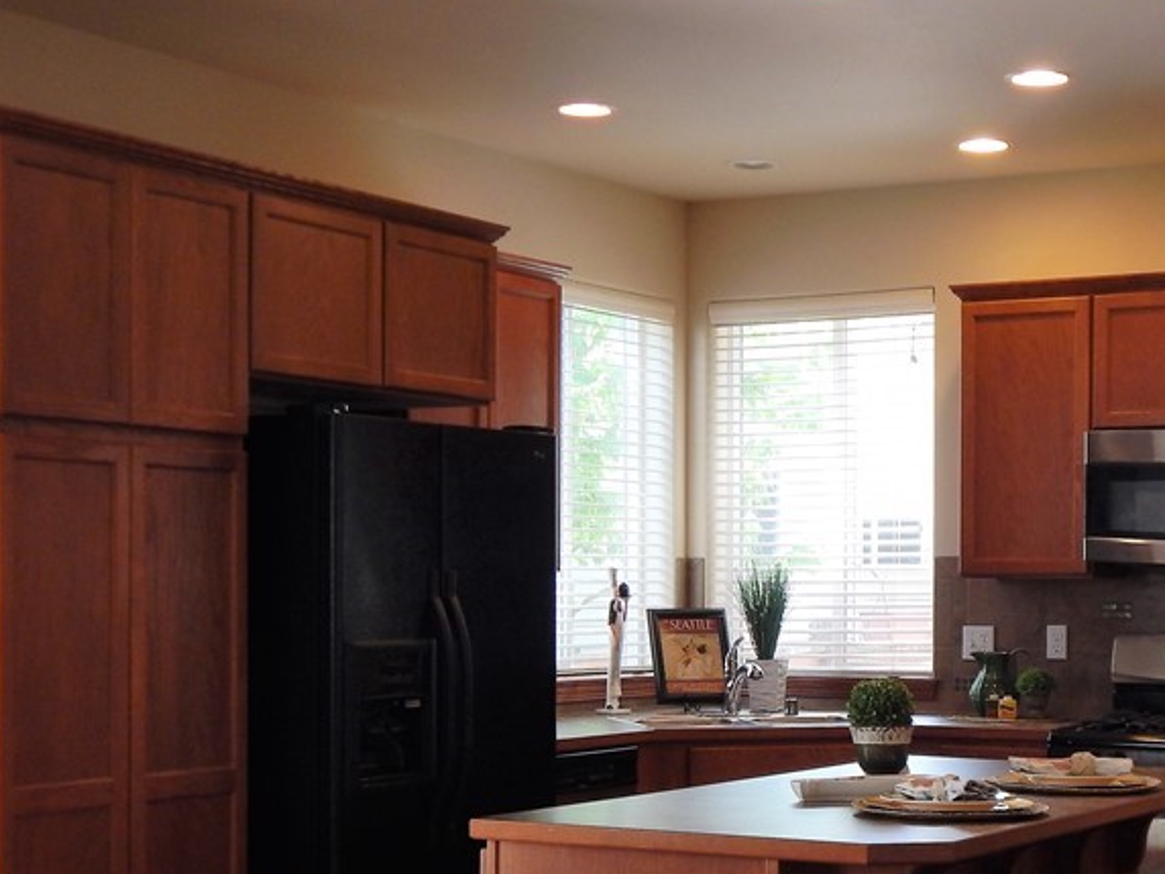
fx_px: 2289
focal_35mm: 68
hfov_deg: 28.3
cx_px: 825
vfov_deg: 21.5
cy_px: 630
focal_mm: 6.8
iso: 125
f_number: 3.4
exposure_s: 1/50
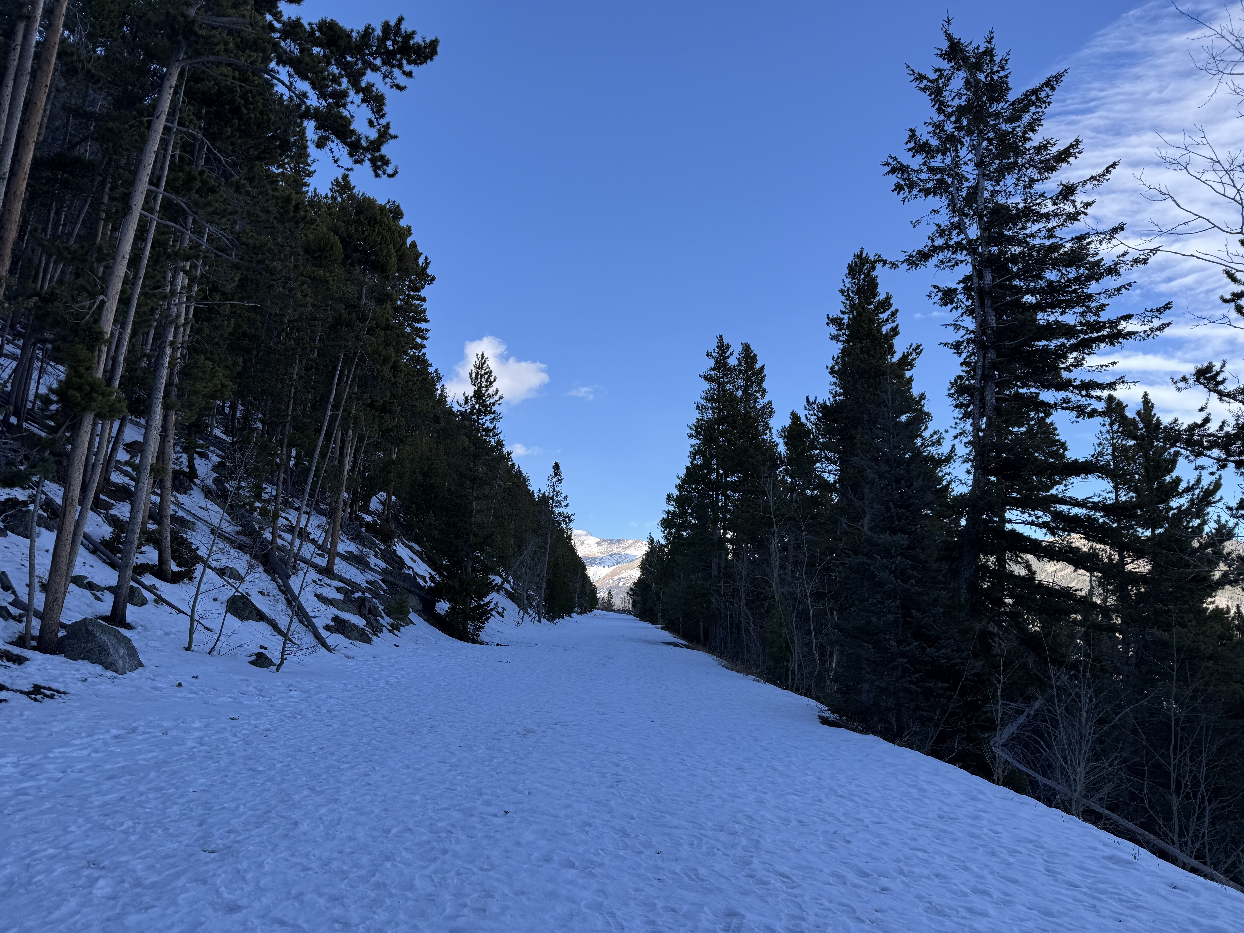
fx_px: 862
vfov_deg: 56.8
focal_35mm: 24
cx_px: 622
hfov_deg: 71.6
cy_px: 466
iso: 80
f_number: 1.78
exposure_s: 1/1585
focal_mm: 6.76
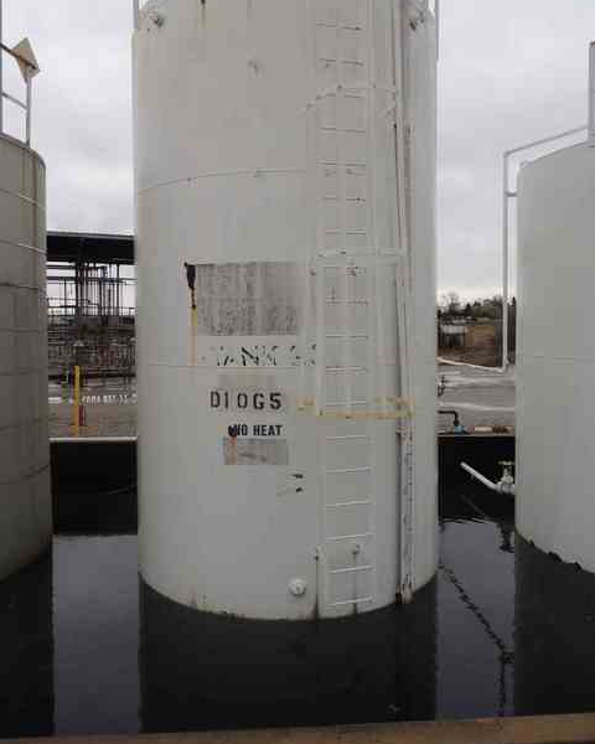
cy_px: 342
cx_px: 289
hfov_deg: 54.9
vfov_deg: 65.9
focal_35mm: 26
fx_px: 572
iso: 100
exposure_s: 1/250
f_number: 3
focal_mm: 4.3
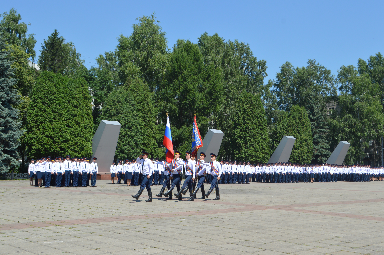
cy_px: 128
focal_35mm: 45
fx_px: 480
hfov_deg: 43.6
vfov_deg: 29.8
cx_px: 192
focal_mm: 30
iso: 100
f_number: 6.3
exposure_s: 1/160
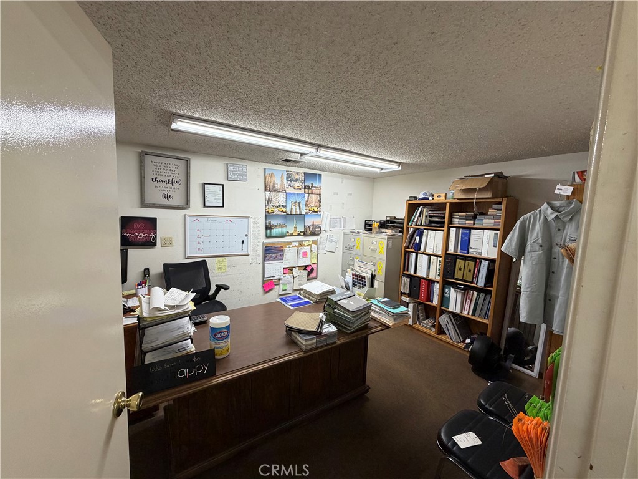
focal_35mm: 14
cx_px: 319
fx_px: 258
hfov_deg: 102.1
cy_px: 240
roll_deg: -2.0
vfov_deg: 85.7
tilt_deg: -5.4
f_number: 2.2
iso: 200
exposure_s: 1/60
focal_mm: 2.22
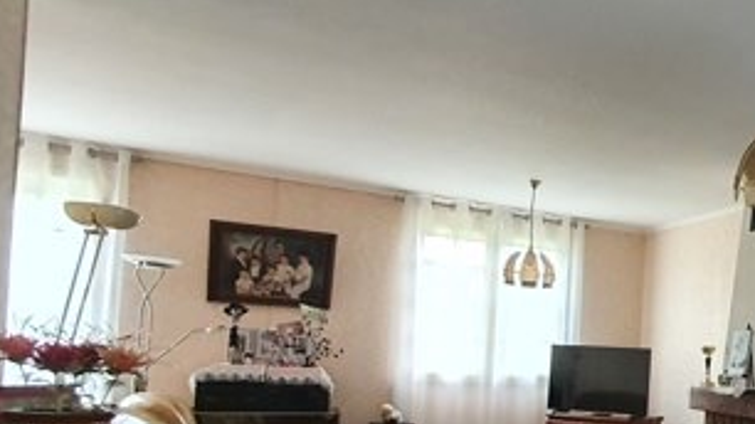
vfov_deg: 30.6
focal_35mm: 37
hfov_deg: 39.5
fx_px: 741
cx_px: 899
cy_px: 377
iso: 500
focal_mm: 1.8
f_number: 2.2
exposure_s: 1/33
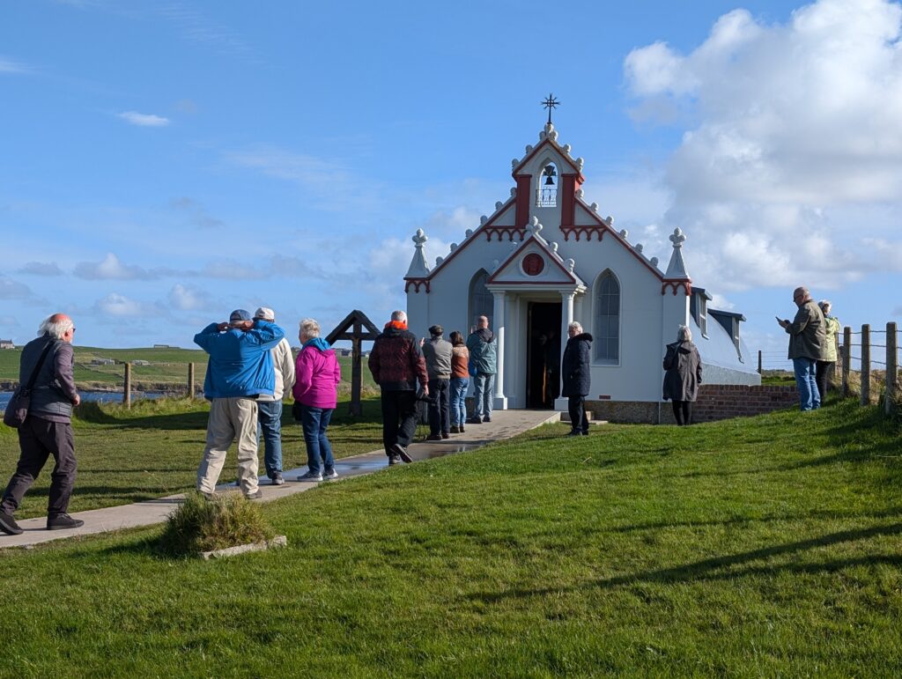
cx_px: 451
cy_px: 340
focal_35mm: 49
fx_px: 1279
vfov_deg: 29.7
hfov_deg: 38.9
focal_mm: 6.9
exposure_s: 1/1287
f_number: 1.68
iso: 20
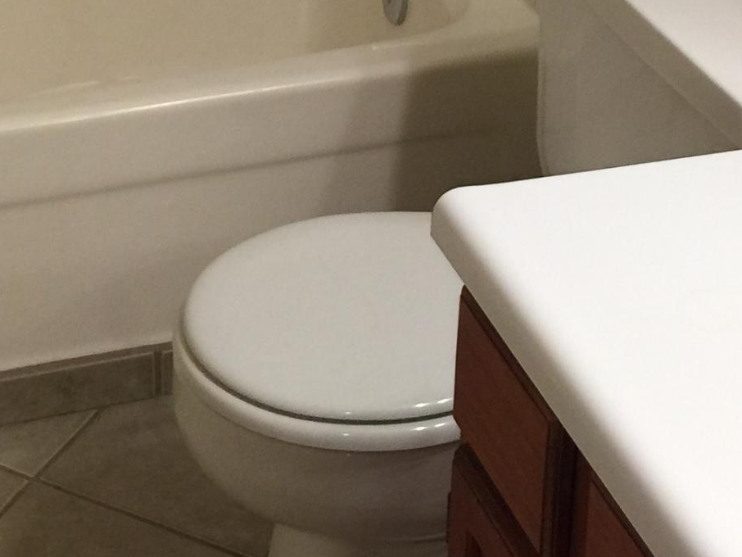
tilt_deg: -16.8
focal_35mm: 96
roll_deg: -3.2
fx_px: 2058
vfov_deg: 14.3
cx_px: 269
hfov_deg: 20.4
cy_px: -307
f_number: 2.2
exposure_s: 1/30
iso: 40
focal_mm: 4.15
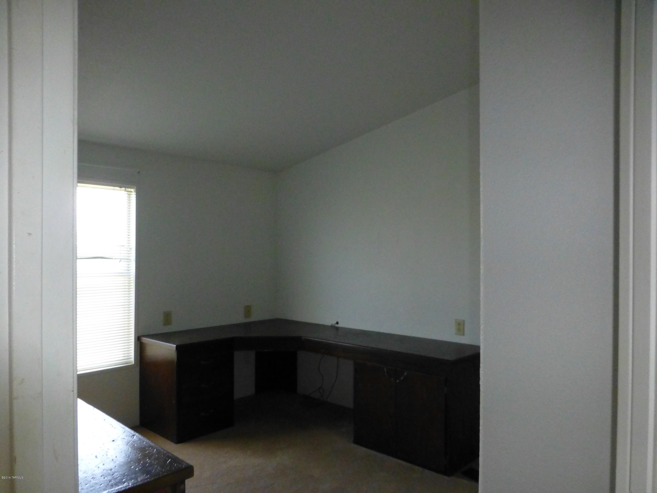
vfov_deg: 56.8
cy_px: 246
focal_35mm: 24
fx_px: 455
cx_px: 328
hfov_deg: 71.6
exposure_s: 1/60
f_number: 3.3
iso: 800
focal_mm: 4.3
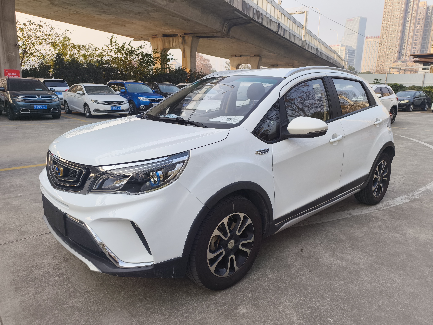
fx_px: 288
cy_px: 162
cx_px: 216
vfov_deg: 58.9
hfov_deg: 73.9
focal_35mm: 23
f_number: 1.6
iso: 80
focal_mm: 5.84
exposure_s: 1/1706
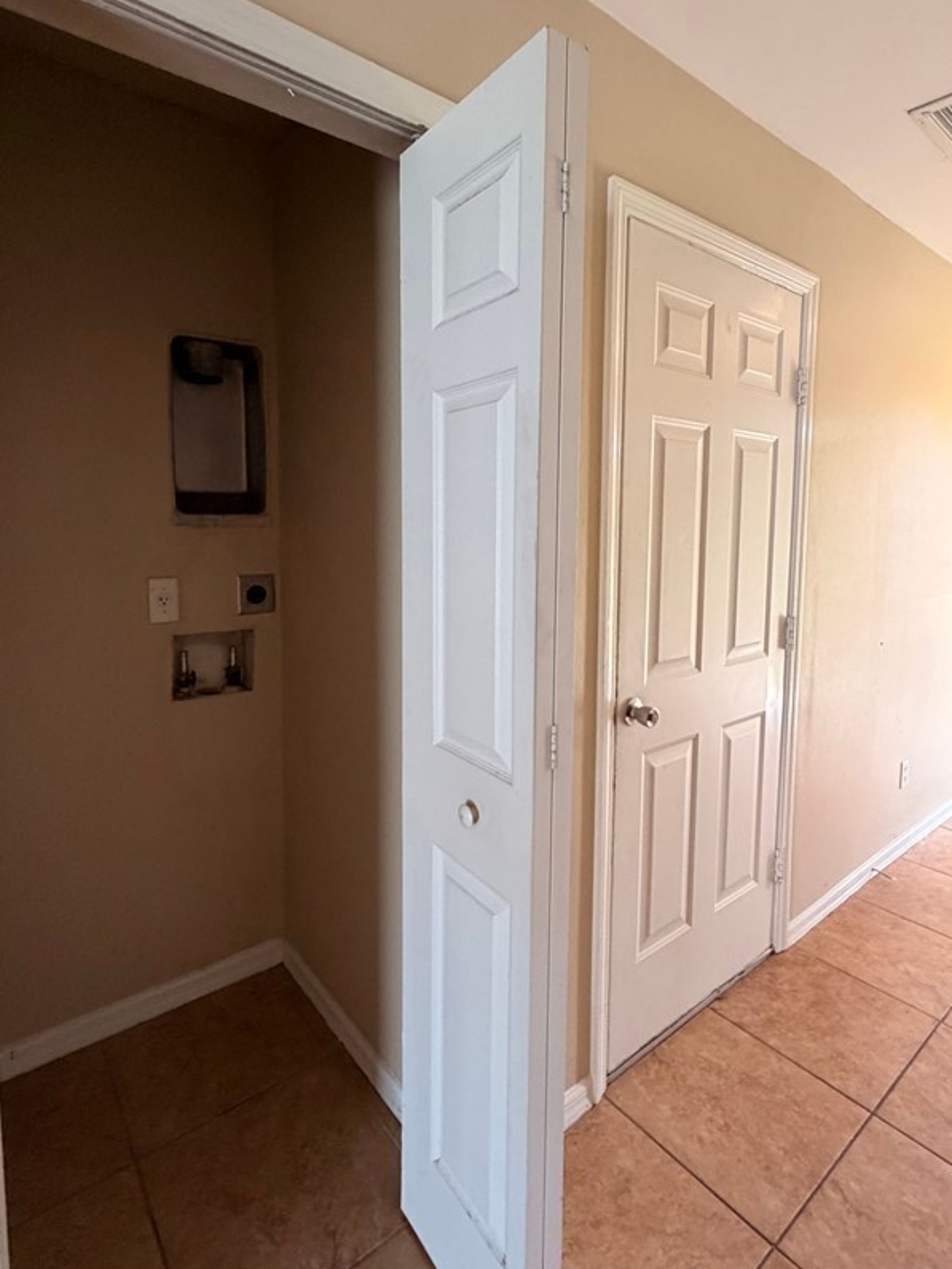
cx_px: 459
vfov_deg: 87.5
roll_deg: -0.4
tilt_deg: -3.7
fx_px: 660
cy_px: 579
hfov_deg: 71.6
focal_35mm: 18
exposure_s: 1/60
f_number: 2.2
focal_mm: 2.22
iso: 320
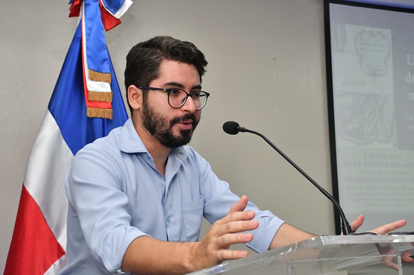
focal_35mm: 57
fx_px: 655
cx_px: 207
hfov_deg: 35.1
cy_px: 138
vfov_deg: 23.8
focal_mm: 38
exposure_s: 1/250
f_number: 6.3
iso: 1250
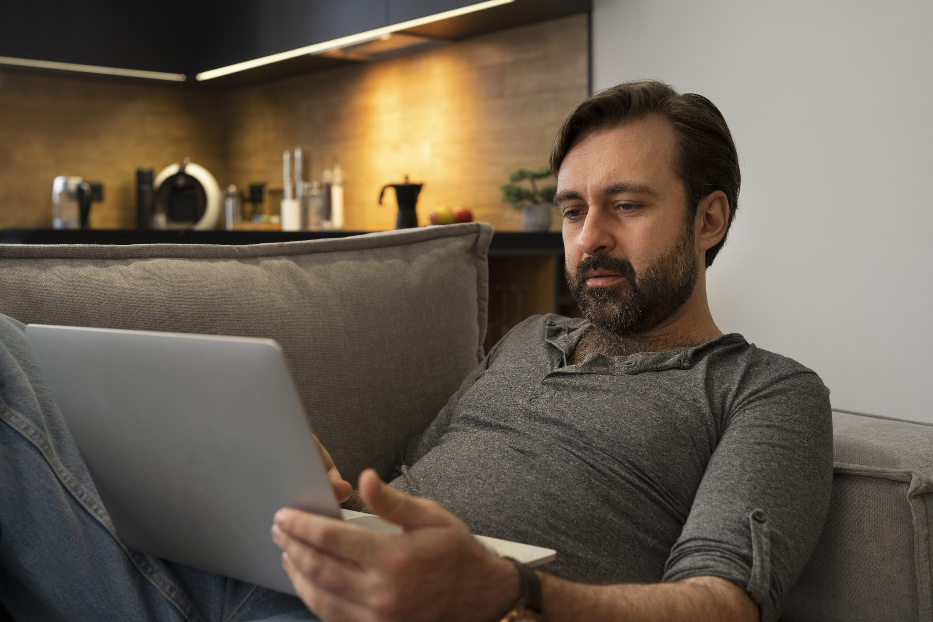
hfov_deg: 48.5
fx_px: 1037
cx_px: 466
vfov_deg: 33.4
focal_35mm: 40
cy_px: 311
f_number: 4
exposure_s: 1/100
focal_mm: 40
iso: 800
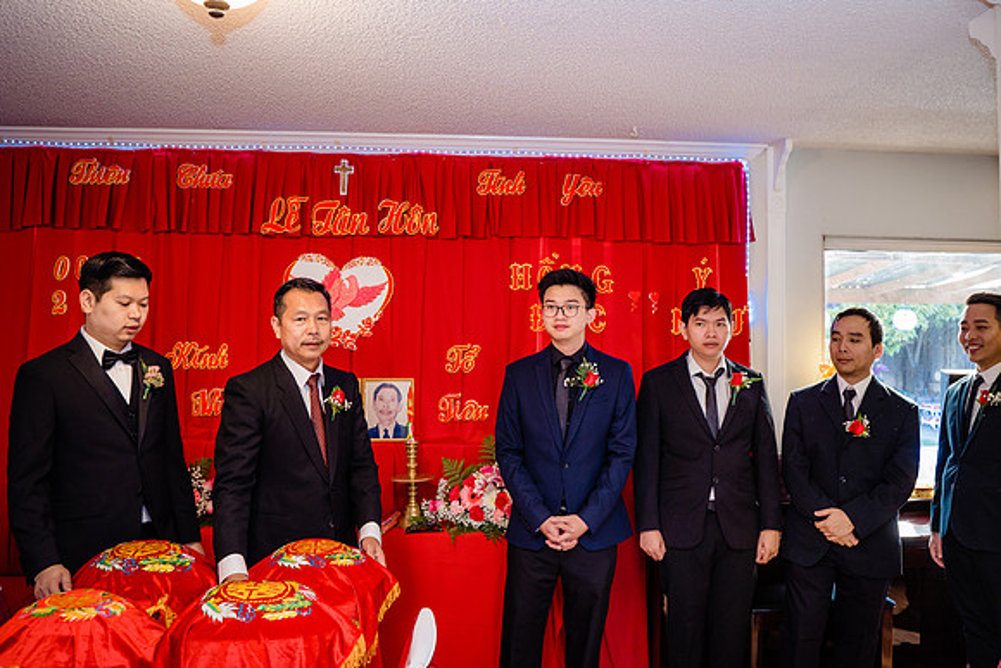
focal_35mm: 30
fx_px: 826
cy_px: 314
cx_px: 531
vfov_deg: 44.0
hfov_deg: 62.4
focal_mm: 28
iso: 1600
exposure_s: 1/125
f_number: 4
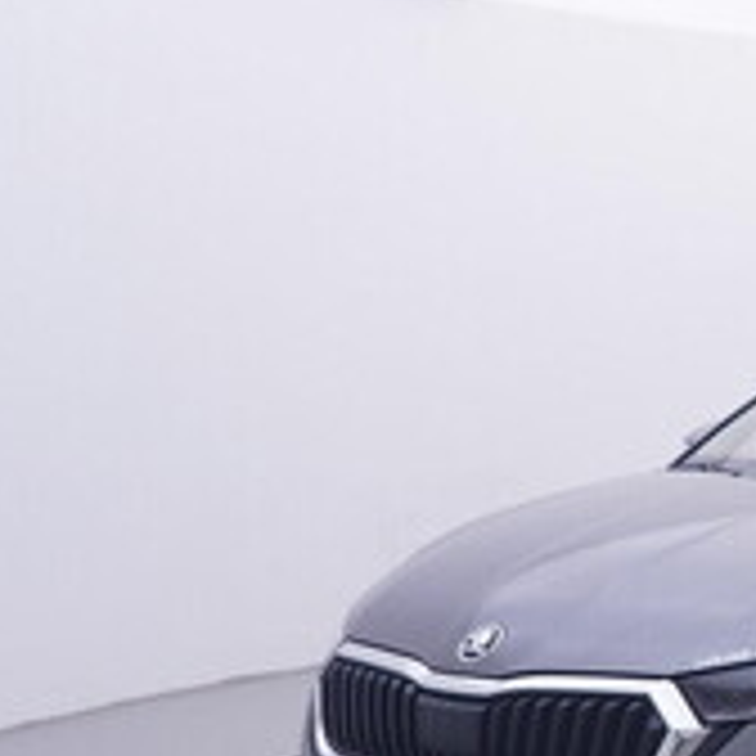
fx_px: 1541
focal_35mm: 62
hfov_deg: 22.9
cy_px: 475
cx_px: 1105
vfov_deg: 27.5
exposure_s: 1/80
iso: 200
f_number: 5
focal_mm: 15
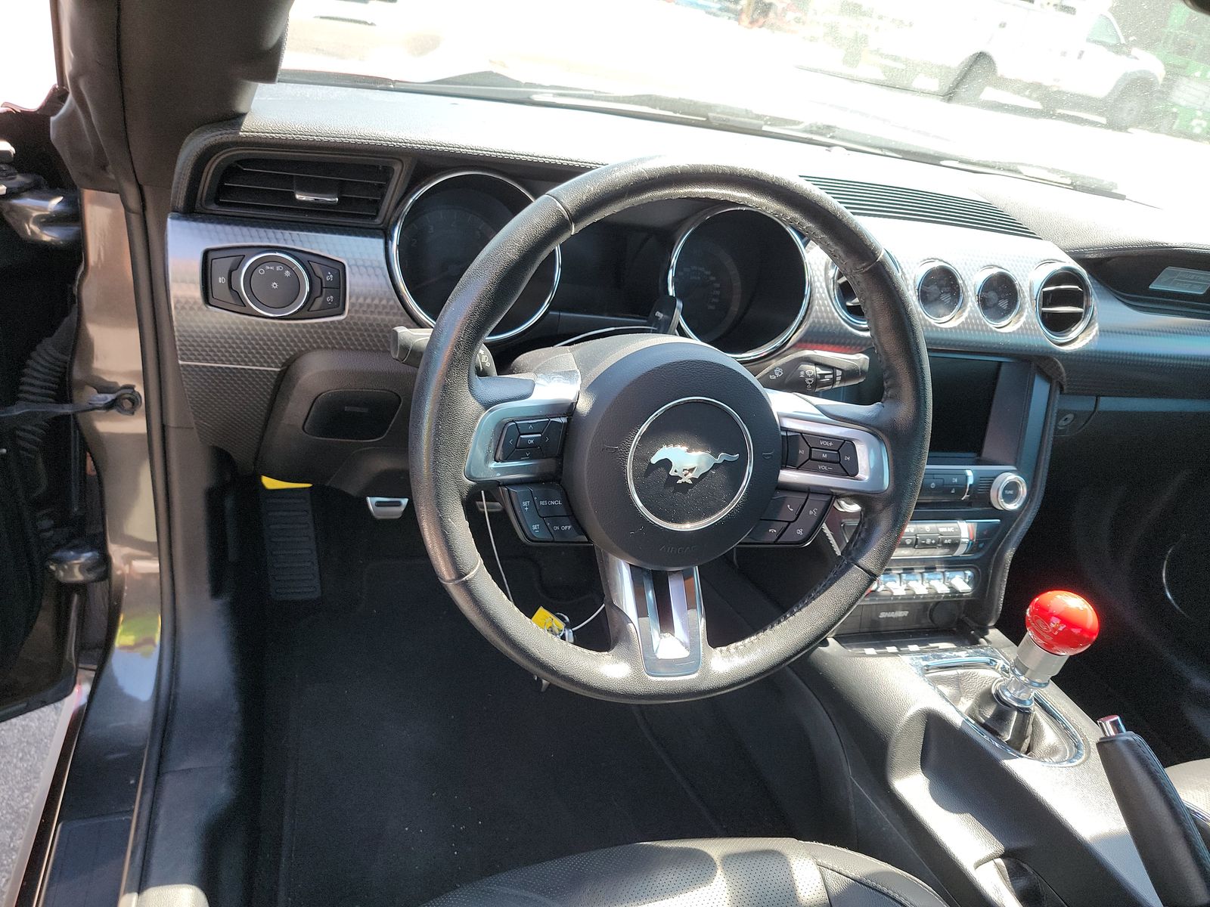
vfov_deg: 56.8
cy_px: 454
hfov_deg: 71.6
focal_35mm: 24
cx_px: 605
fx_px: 839
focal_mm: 6.7
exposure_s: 1/119
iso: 81
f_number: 1.8
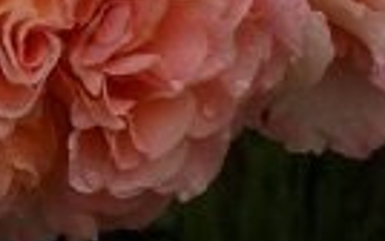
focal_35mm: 986
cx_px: 92
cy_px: -138
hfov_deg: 2.1
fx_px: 10354
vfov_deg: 1.3
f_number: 5.7
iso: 80
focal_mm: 46
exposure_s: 1/80
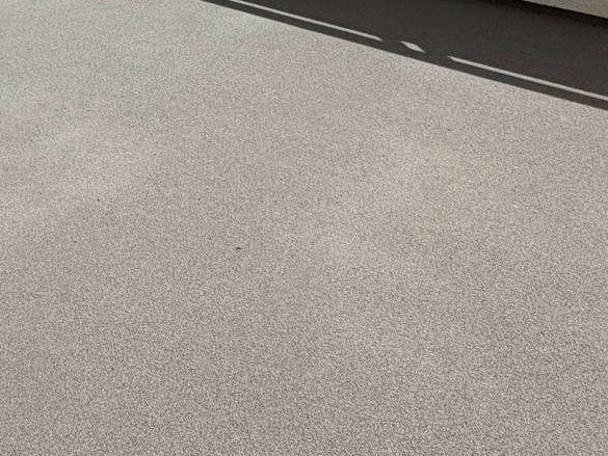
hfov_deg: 34.4
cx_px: -34
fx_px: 861
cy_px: -240
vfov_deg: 23.4
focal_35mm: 49
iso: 20
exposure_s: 1/1497
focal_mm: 2.22
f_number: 2.2
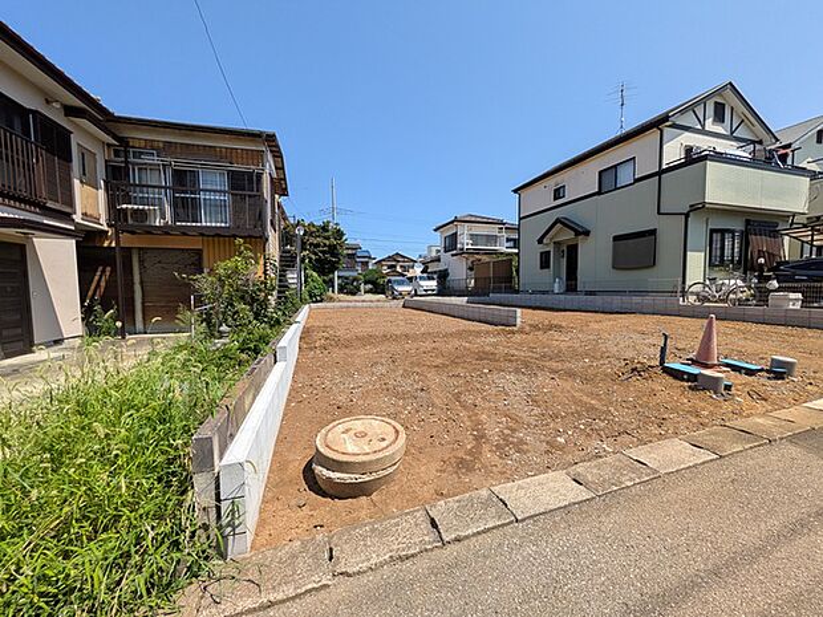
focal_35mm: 14
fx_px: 333
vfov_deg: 85.7
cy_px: 308
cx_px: 412
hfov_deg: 102.1
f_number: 2.2
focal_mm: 1.83
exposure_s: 1/1631
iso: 51
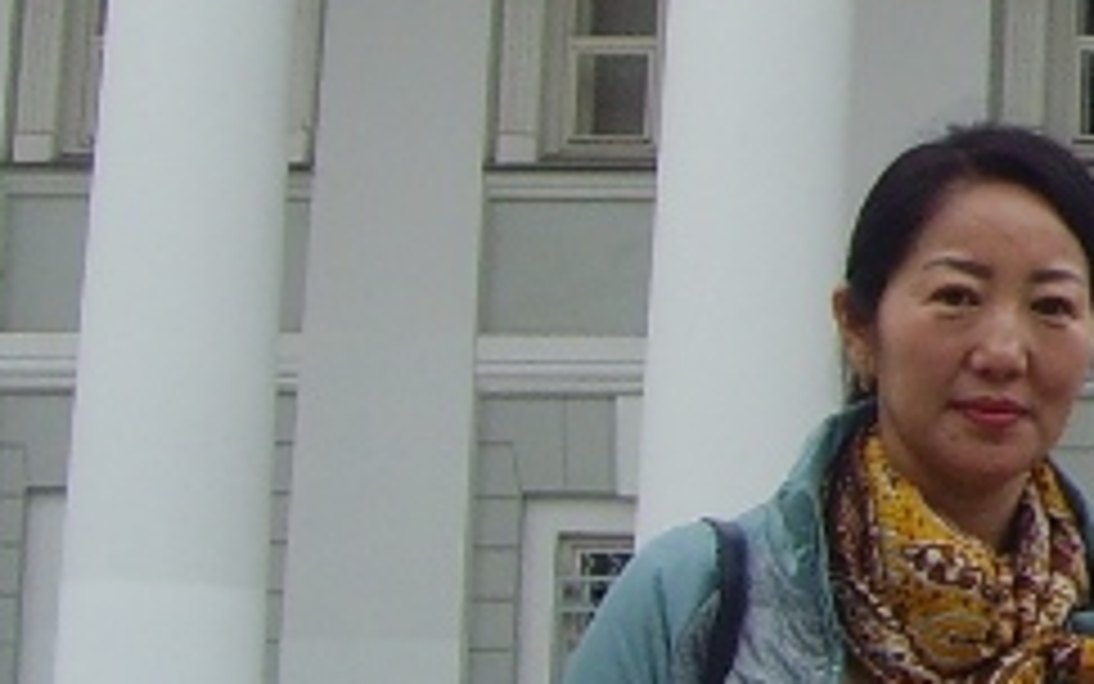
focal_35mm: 174
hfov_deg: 11.2
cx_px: 2021
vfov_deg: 7.5
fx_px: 5189
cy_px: -207
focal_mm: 6.6
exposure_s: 1/180
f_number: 3.5
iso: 80
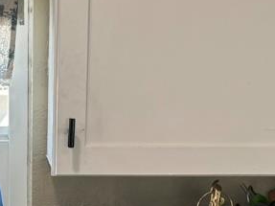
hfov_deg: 14.4
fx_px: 1080
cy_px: 327
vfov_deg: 10.5
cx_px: 29
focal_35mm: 136
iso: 80
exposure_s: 1/120
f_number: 1.6
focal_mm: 5.96
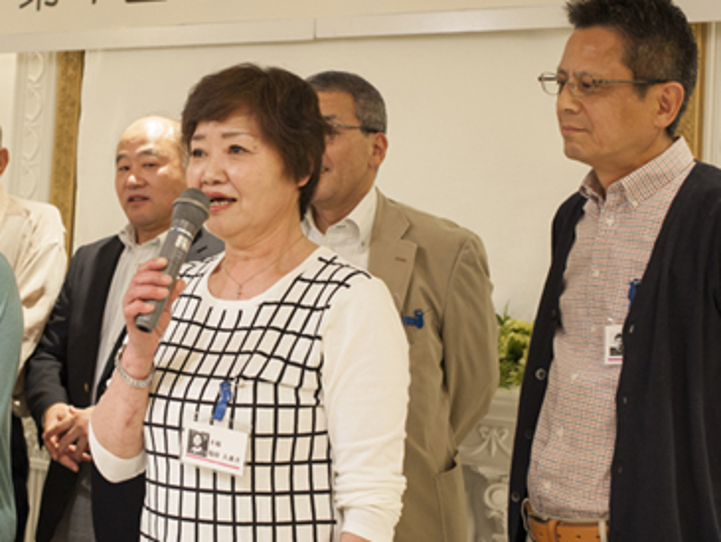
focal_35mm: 59
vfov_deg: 24.7
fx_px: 1229
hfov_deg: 32.3
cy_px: 198
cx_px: 209
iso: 400
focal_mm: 35
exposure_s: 1/100
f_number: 5.6
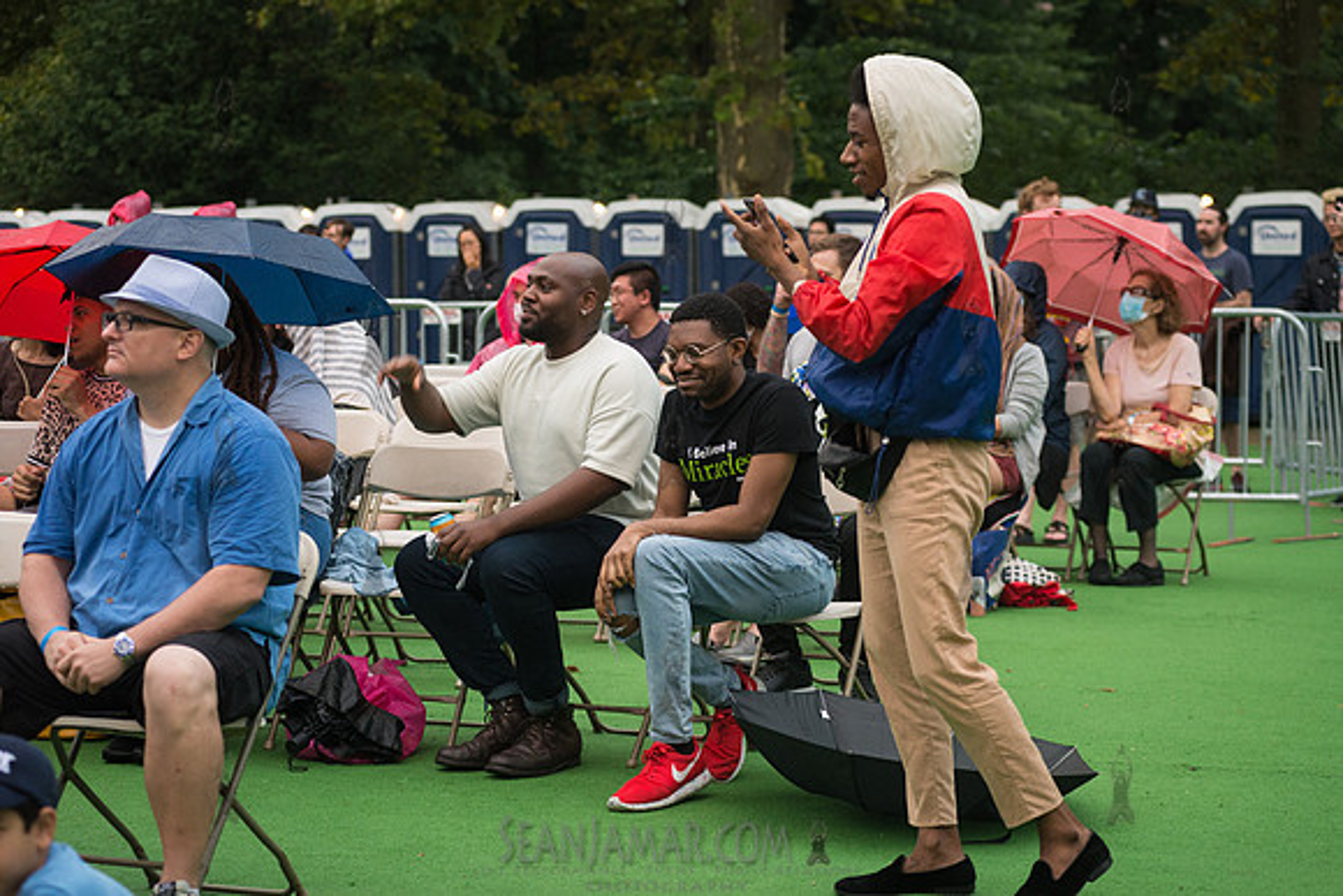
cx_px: 672
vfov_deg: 15.9
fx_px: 3209
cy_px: 448
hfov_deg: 23.6
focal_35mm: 86
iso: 1600
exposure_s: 1/160
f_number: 5
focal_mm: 86
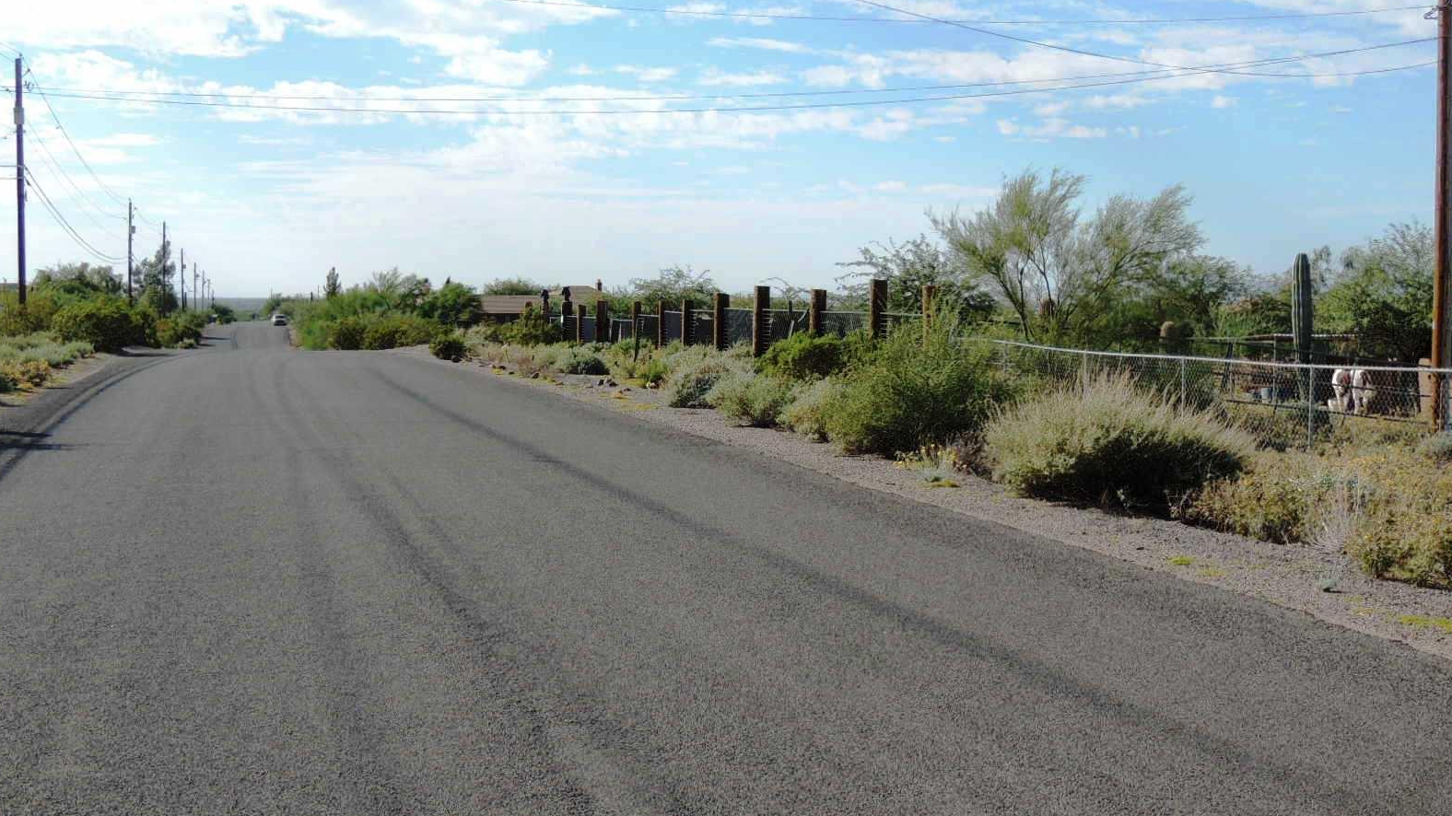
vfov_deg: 23.0
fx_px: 2002
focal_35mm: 52
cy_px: 395
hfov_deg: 39.9
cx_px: 724
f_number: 3.5
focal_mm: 8.3
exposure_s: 1/1000
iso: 100
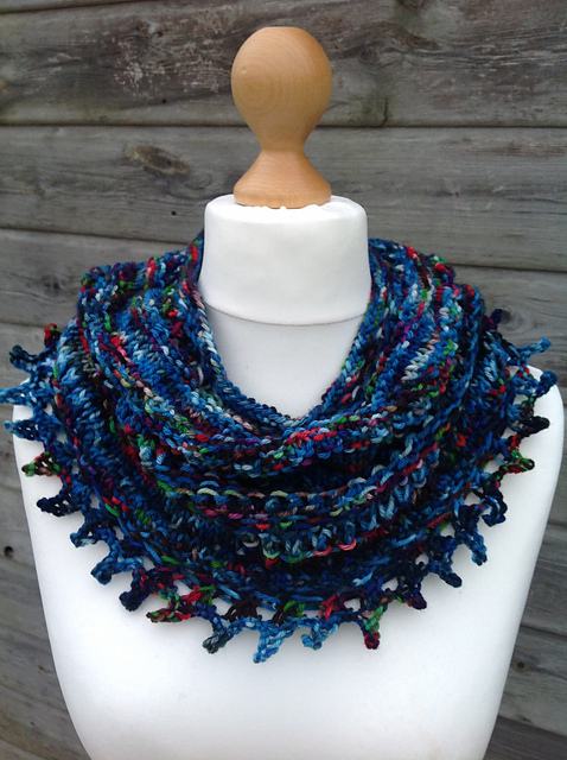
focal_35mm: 35
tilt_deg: -14.8
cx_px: 284
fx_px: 766
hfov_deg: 40.6
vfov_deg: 52.7
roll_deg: +0.1
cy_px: 380
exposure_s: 1/15
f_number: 2.4
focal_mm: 4.28
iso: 80
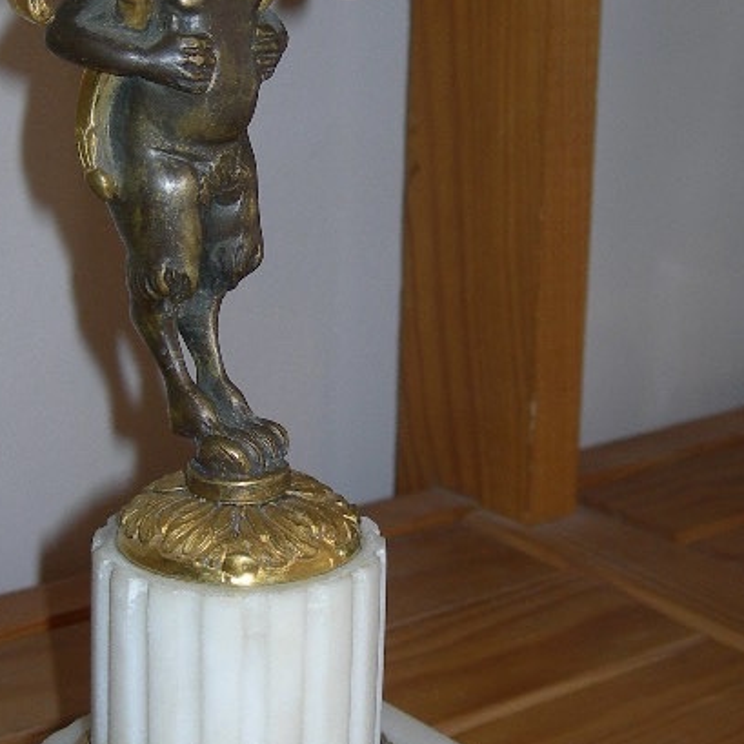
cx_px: 278
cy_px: 291
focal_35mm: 84
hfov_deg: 20.6
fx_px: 2043
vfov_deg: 20.6
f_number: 2.8
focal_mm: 7.8
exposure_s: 1/60.1
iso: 50
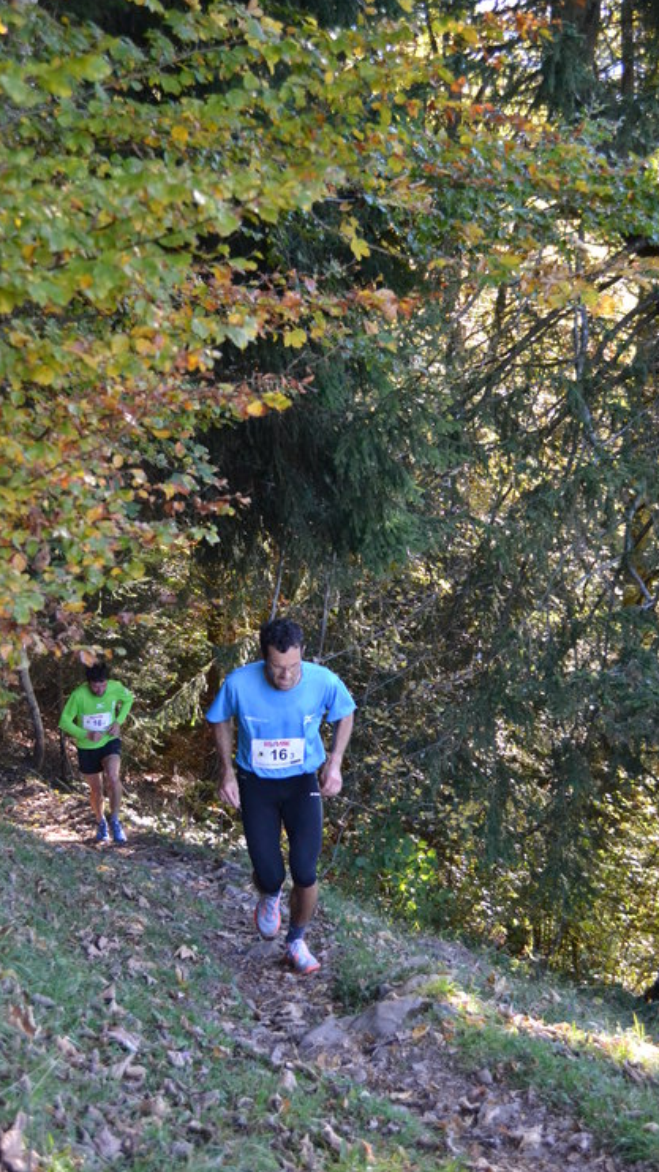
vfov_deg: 40.6
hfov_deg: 23.5
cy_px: 586
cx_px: 277
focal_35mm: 51
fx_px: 1584
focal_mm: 32
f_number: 4.8
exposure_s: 1/400
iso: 3200
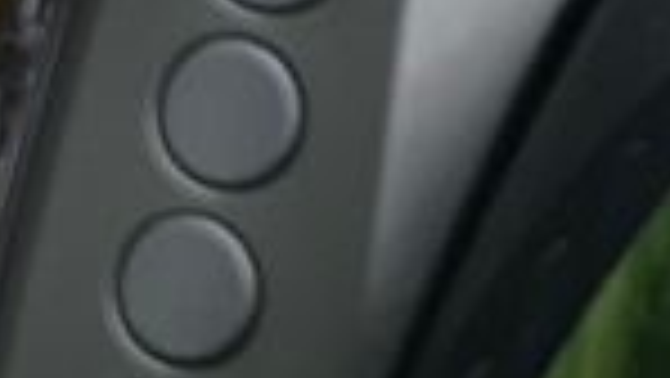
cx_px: 746
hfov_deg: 15.9
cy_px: -513
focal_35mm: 131
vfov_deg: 8.5
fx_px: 2329
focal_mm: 3.99
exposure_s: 1/80
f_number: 1.8
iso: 50
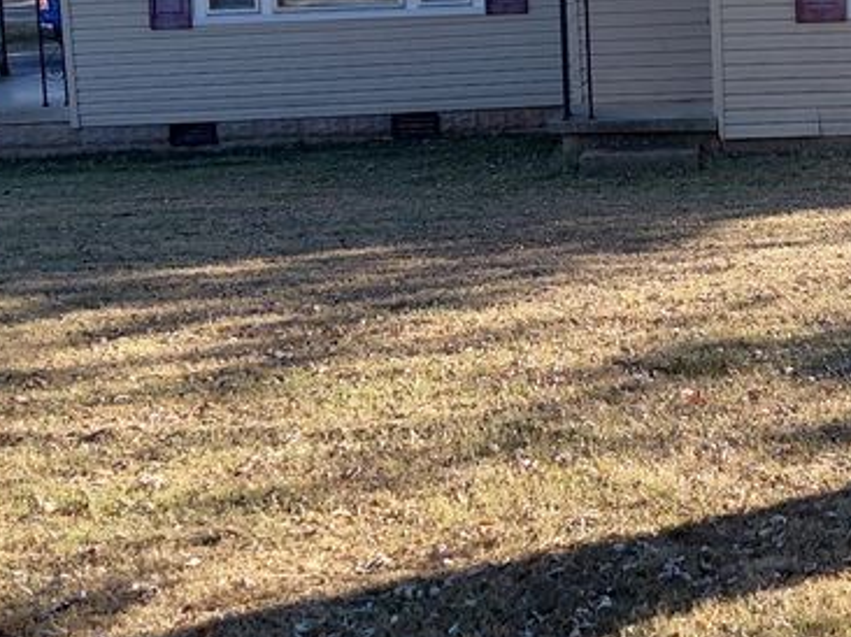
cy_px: -5
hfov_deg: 27.5
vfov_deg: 20.3
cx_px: 598
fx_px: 1720
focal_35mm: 70
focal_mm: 4.69
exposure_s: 1/653
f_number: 1.8
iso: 50
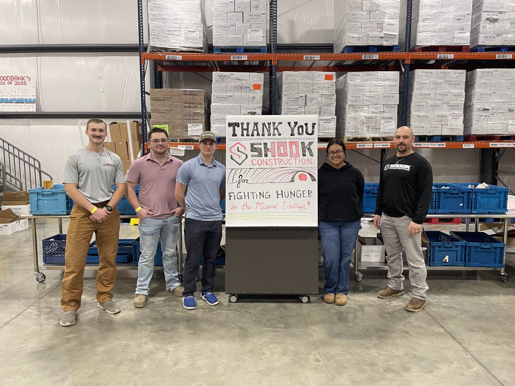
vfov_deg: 53.1
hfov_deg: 67.3
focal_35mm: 26
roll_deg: -0.2
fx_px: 387
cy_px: 193
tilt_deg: -5.5
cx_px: 258
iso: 125
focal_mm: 4.2
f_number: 1.6
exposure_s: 1/76
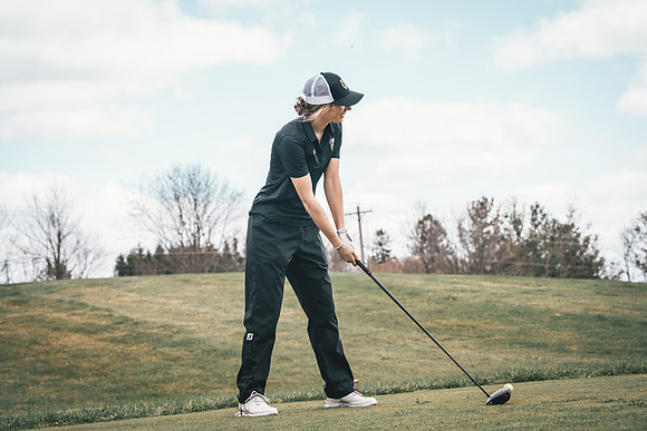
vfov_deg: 13.9
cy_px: 215
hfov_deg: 20.7
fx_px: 1772
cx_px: 324
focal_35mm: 99
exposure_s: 1/1000
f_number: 6.3
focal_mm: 95
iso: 640
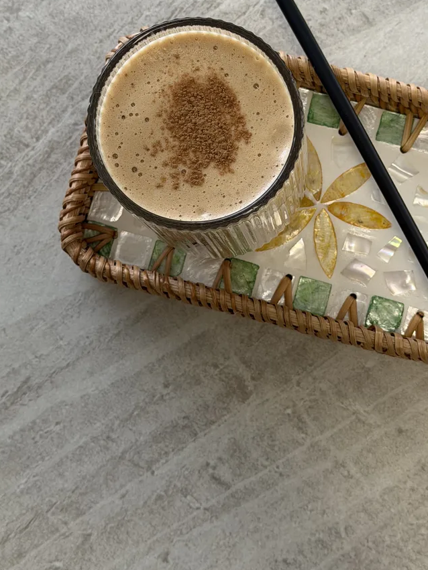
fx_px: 1303
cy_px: 175
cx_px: 300
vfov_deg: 24.6
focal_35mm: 79
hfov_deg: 18.6
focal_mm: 6.76
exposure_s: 1/121
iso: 50
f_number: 1.78
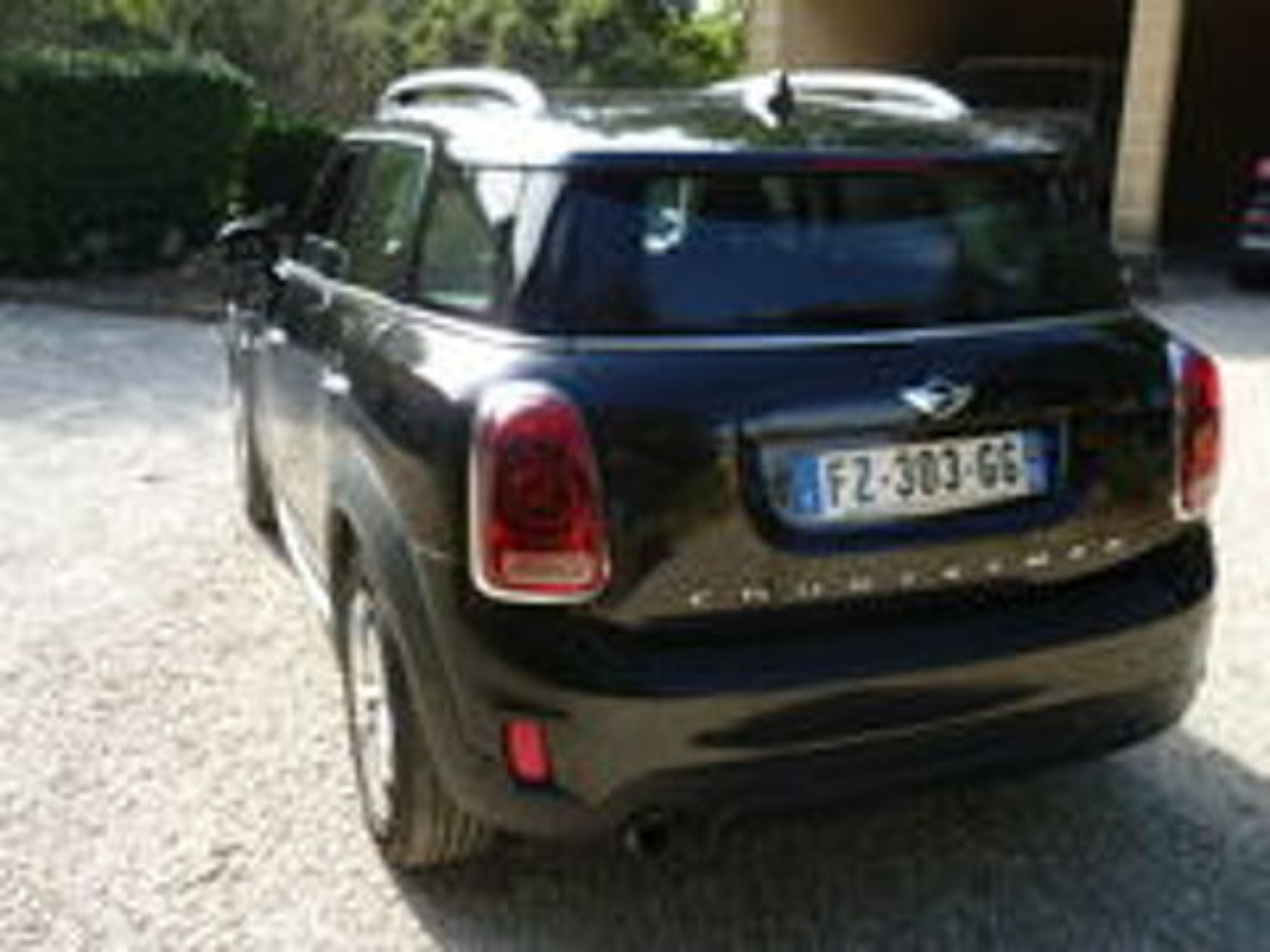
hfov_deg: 50.1
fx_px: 1357
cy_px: 476
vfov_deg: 38.7
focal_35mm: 37
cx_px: 635
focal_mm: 6.6
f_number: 3.1
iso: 80
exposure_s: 1/250
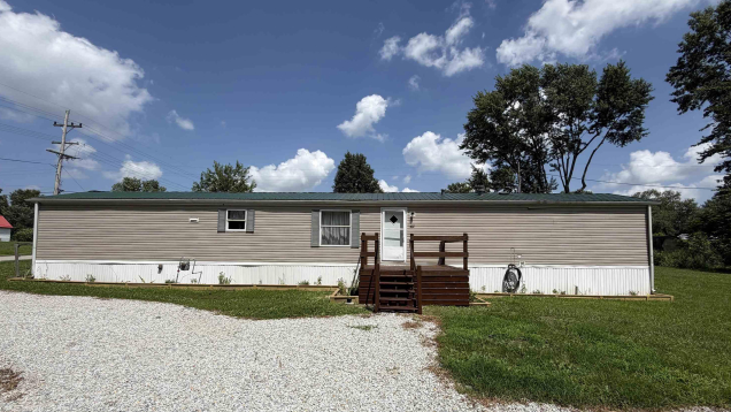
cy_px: 231
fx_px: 310
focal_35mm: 16
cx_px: 373
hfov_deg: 99.3
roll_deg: -0.3
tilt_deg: +4.3
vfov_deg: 66.9
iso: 20
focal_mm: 2.22
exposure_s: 1/1572
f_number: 2.2
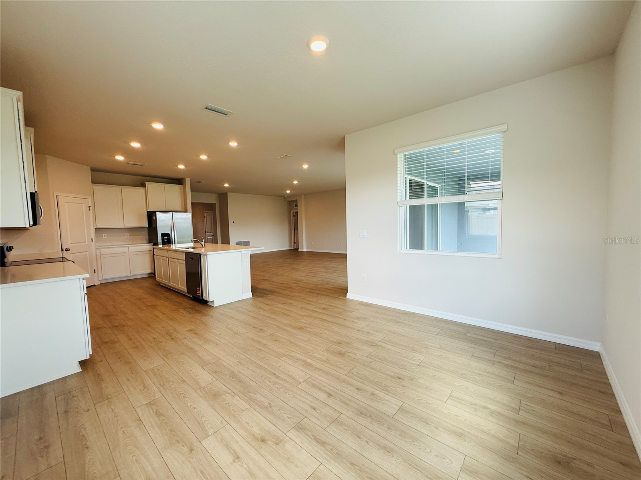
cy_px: 240
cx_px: 320
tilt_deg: -2.5
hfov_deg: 102.1
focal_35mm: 14
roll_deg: +1.4
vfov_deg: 85.7
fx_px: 259
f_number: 2.2
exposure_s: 1/99
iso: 80
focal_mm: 2.22
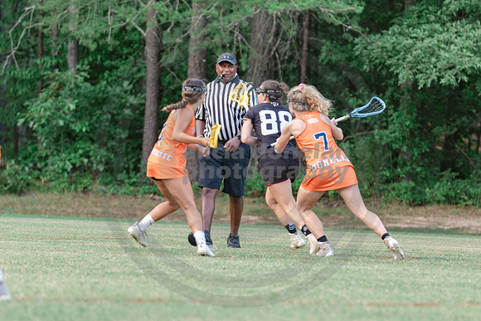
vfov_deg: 3.3
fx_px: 5550
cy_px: 252
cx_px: 267
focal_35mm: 415
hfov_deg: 5.0
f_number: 2.8
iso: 250
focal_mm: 200
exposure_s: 1/250
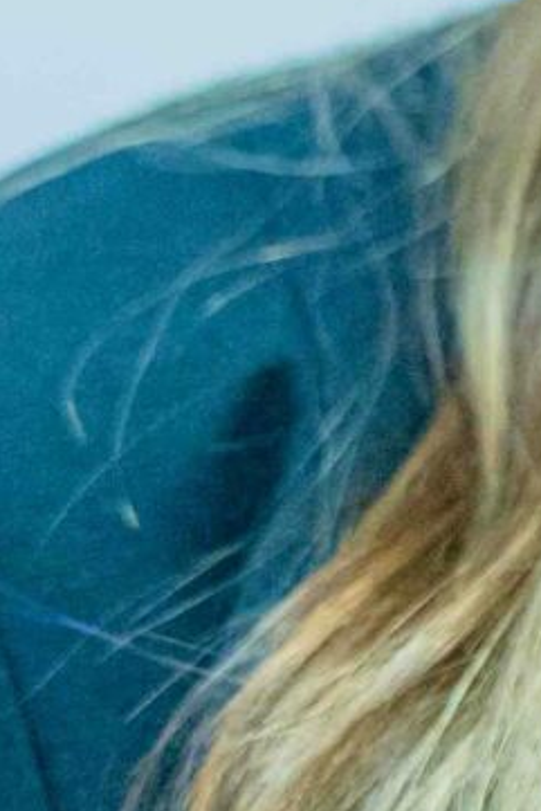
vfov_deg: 6.0
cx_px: 1445
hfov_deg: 4.0
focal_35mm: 340
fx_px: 7656
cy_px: -70
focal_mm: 48
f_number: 2.8
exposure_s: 1/640
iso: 4000
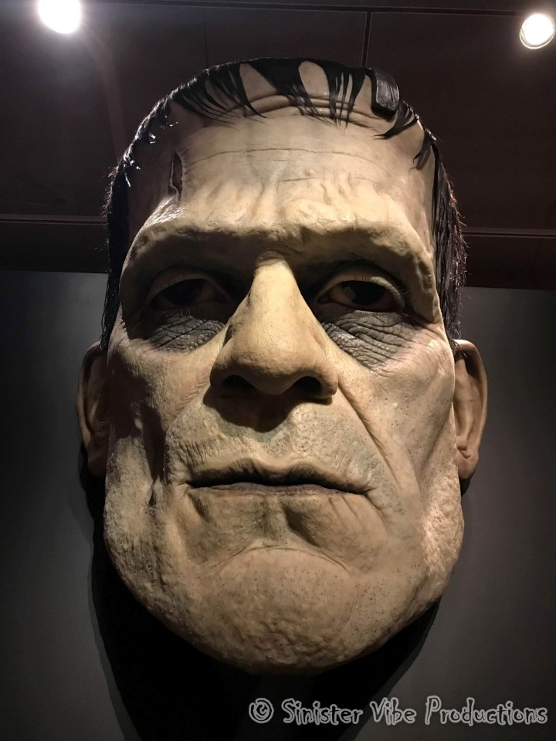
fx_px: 600
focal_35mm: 28
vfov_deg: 63.4
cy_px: 370
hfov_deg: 49.7
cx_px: 278
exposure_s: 1/9
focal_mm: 3.99
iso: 100
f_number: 1.8
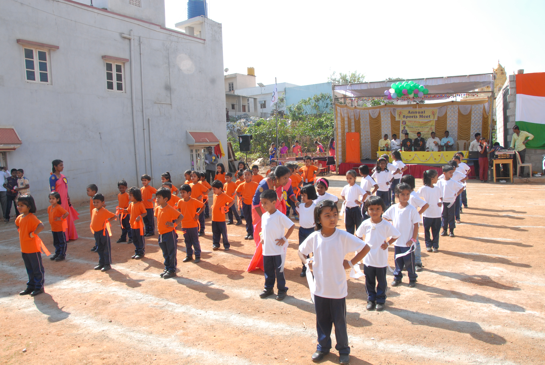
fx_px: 409
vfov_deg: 48.0
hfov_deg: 67.3
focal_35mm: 27
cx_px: 272
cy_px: 182
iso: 250
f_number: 9
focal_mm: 18
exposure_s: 1/125
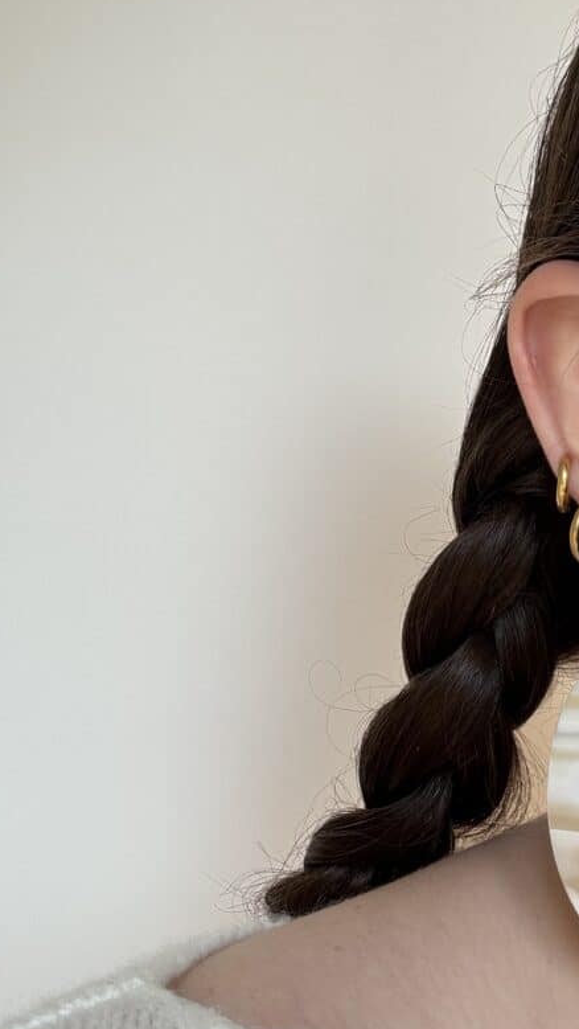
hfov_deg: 27.7
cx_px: 346
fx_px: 1173
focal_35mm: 43
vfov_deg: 47.2
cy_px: 427
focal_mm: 2.69
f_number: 1.9
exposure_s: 1/204
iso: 25
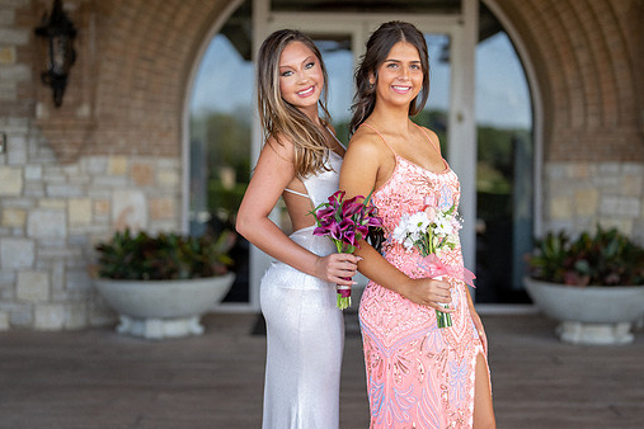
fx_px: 1145
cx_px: 354
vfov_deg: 21.2
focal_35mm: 64
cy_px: 193
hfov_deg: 31.4
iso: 160
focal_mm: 50
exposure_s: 1/1250
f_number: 1.4
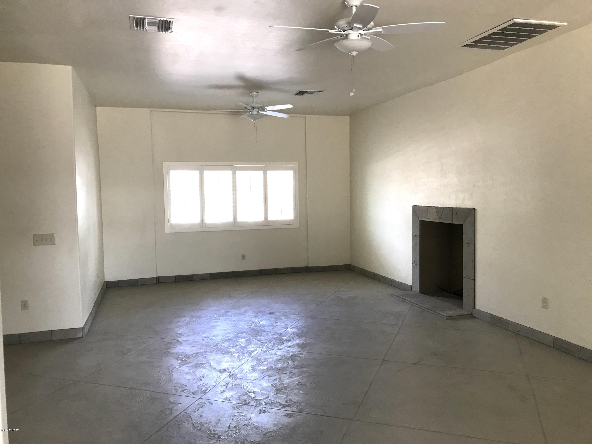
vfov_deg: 49.7
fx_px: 479
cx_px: 296
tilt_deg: -3.9
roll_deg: +1.1
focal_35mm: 28
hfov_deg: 63.4
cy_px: 222
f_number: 1.8
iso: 25
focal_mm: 3.99
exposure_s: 1/30
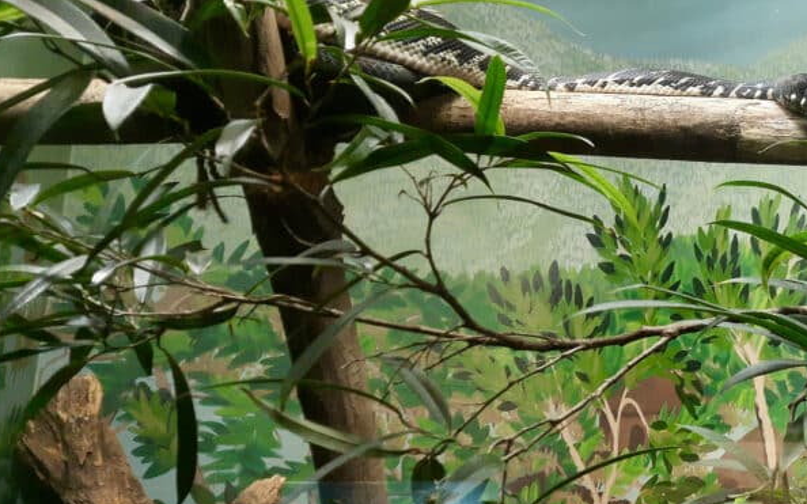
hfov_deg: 53.0
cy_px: 187
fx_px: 792
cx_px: 534
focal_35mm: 36
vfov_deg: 35.1
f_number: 1.8
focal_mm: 5.23
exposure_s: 1/60
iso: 200
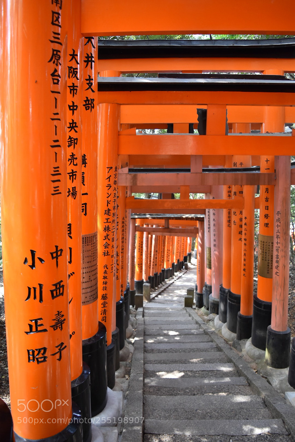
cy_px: 221
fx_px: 332
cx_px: 148
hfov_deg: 47.9
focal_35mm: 27
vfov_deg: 67.4
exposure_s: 1/200
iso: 1100
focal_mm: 18
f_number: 3.5
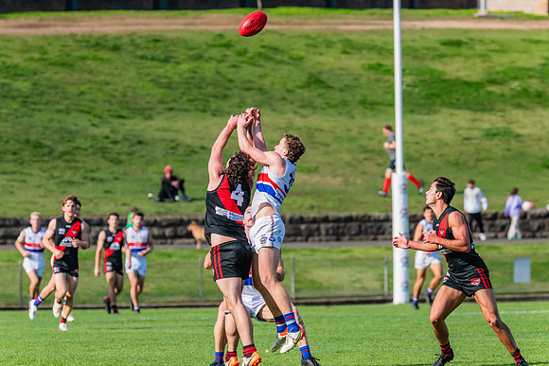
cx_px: 272
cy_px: 183
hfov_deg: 5.1
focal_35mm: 403
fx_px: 6148
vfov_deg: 3.4
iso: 800
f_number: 8
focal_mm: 380
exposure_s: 1/1600
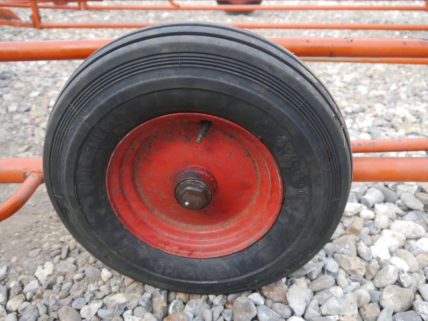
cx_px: 214
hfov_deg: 60.0
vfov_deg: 46.8
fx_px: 371
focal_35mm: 30
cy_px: 160
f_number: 4
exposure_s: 1/125
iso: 160
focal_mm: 15
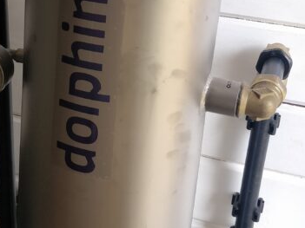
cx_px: 43
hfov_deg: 27.0
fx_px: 617
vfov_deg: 20.6
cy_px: 23
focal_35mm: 70
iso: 250
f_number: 1.7
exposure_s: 1/118
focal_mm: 4.1
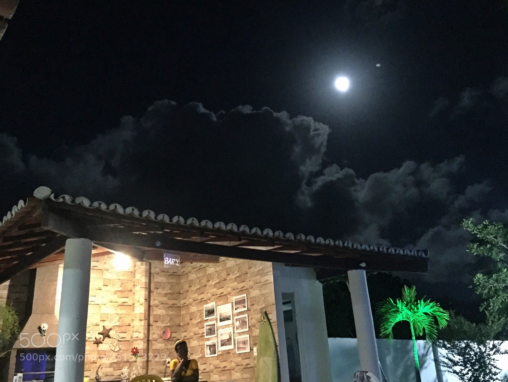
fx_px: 426
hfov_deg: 61.6
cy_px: 191
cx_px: 254
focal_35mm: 29
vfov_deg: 48.3
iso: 1600
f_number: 2.2
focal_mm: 4.15
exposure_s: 1/15
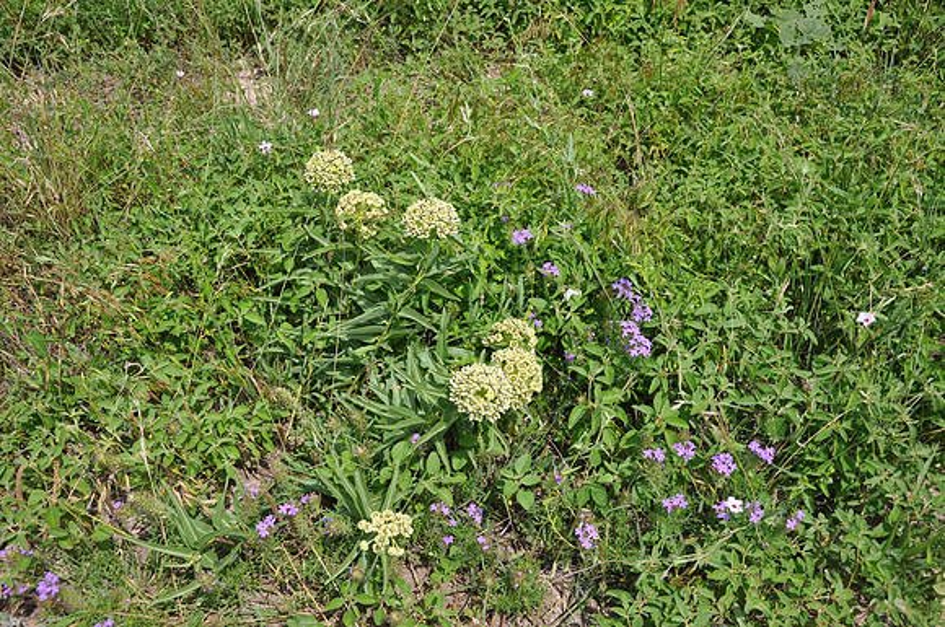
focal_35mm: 33
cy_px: 314
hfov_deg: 57.3
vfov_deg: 39.9
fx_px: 865
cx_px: 472
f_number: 7.1
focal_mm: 22
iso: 200
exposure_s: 1/200
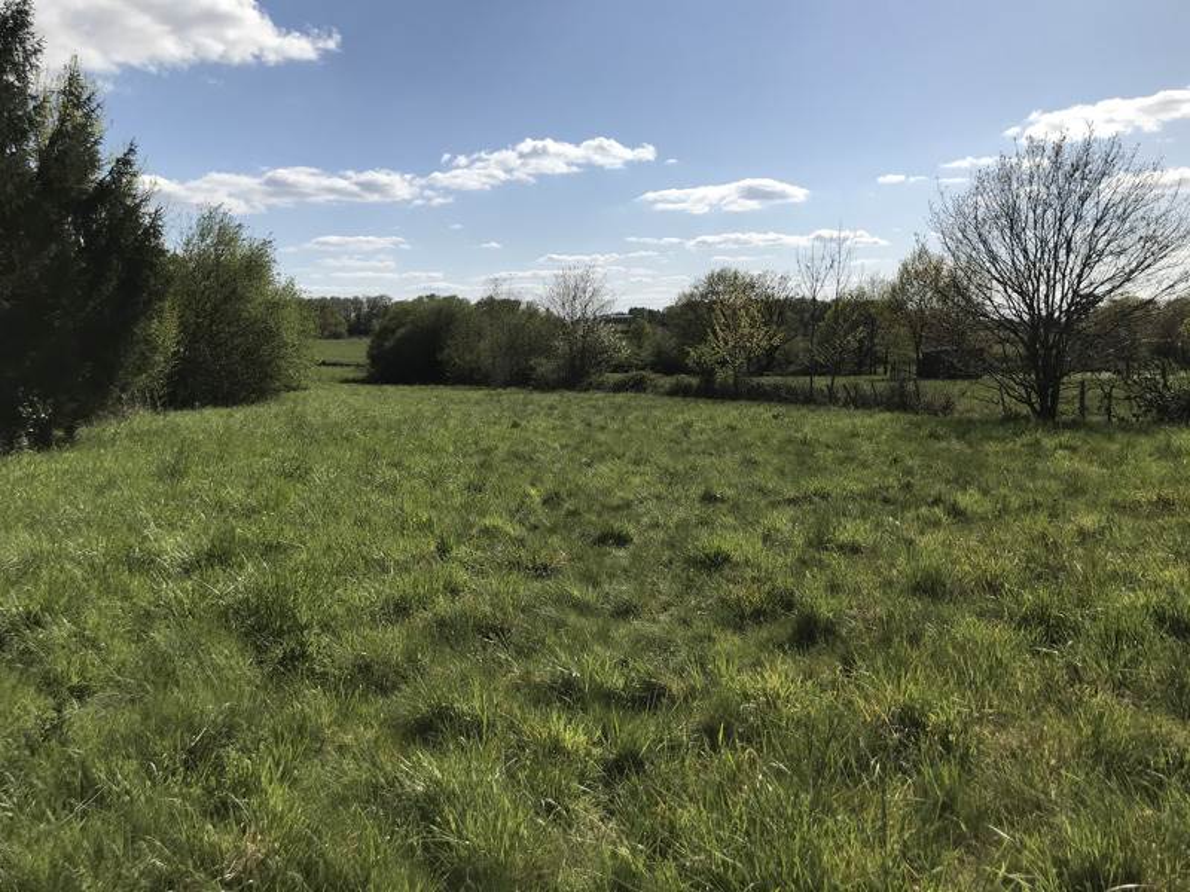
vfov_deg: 49.7
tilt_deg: -7.4
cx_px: 595
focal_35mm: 28
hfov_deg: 63.4
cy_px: 446
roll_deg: +2.0
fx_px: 963
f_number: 1.8
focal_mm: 3.99
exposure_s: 1/4808
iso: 20
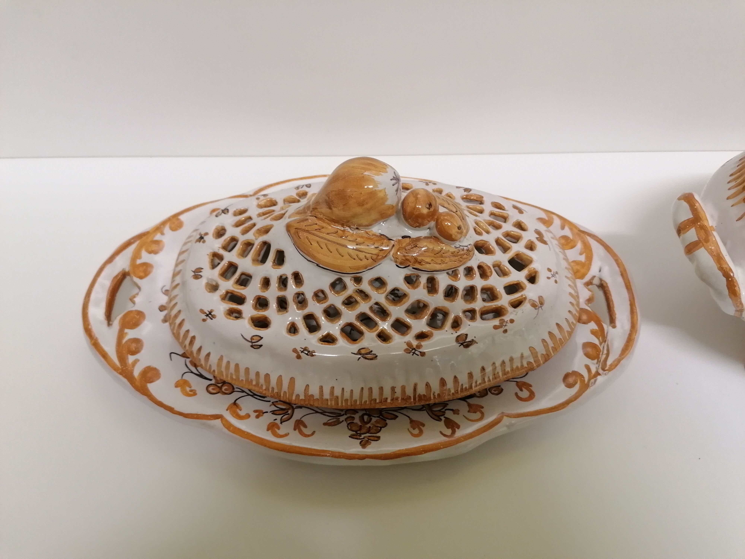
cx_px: 372
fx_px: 581
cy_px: 280
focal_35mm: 27
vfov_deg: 51.4
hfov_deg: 65.3
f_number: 1.8
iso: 250
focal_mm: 4.75
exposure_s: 1/33.3
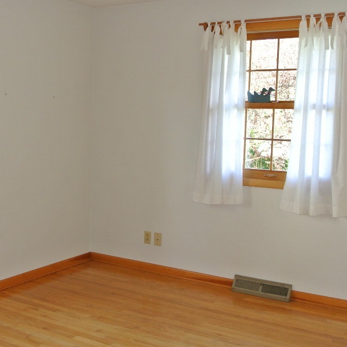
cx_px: 109
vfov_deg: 35.4
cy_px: 172
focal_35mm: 48
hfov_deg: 34.9
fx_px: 544
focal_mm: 14
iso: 450
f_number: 4
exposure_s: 1/60
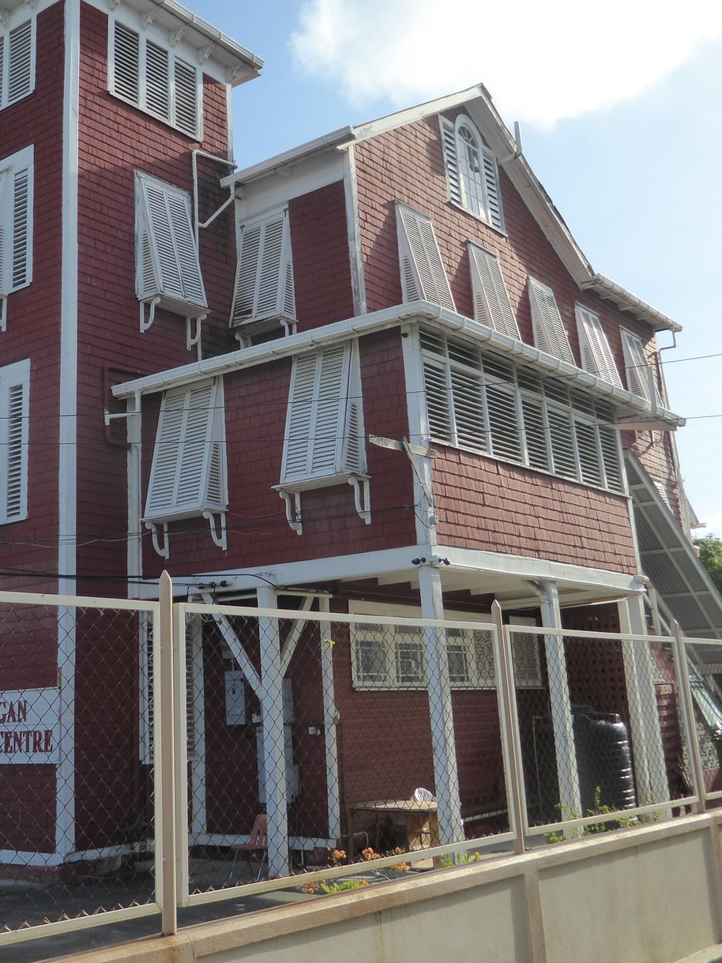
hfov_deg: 34.1
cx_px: 249
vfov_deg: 44.4
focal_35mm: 42
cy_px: 361
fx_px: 1168
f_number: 3.5
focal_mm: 5.4
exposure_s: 1/800
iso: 160
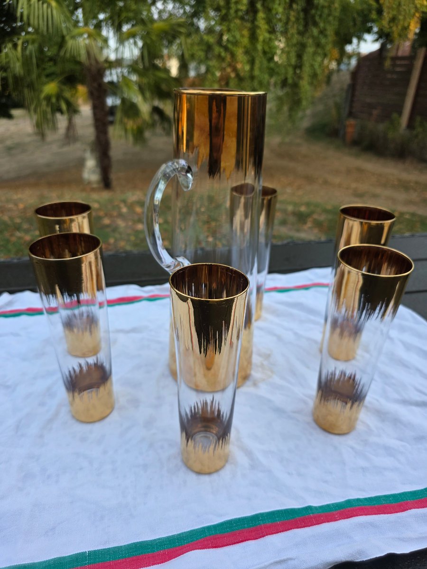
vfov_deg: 73.9
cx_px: 214
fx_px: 378
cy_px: 284
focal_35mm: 23
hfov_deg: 58.9
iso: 25
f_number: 1.7
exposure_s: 1/359
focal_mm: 6.3
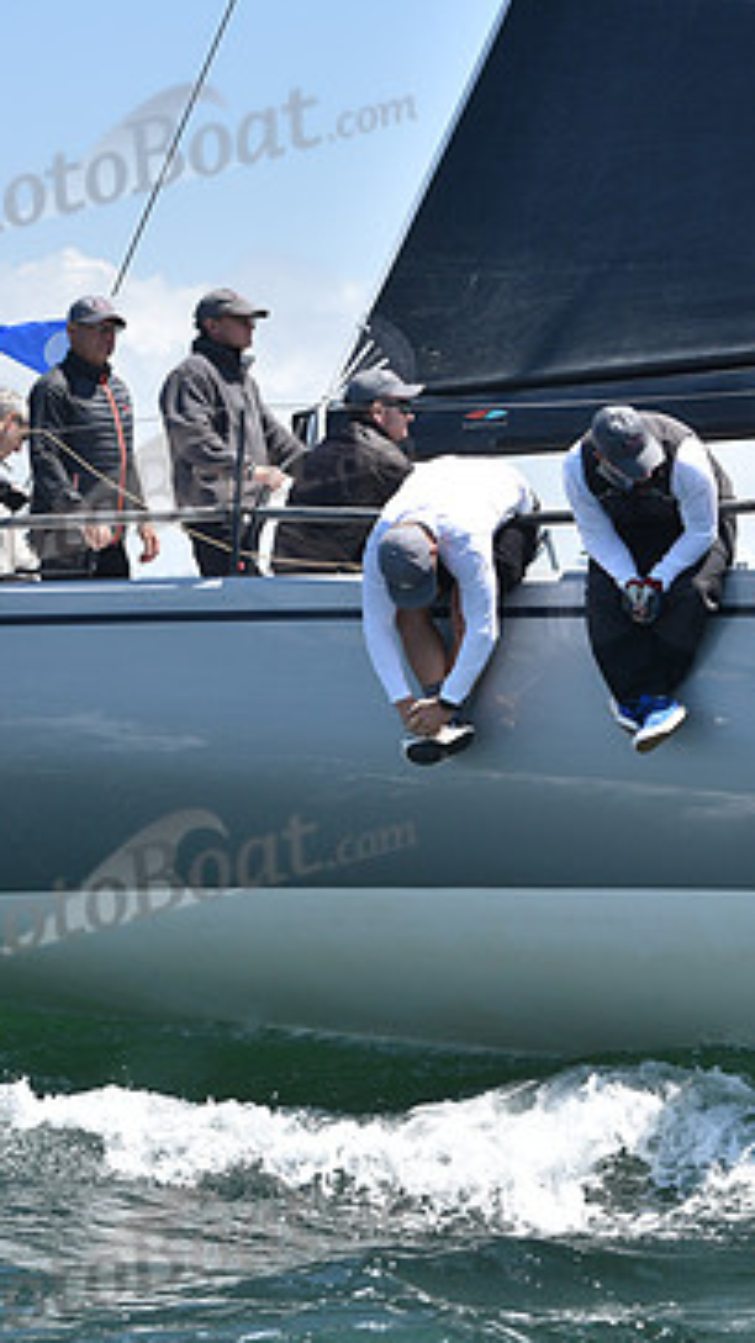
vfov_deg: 16.0
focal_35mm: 134
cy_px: 642
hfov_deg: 9.0
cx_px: 611
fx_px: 4772
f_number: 5
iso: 250
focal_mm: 80
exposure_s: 1/1250
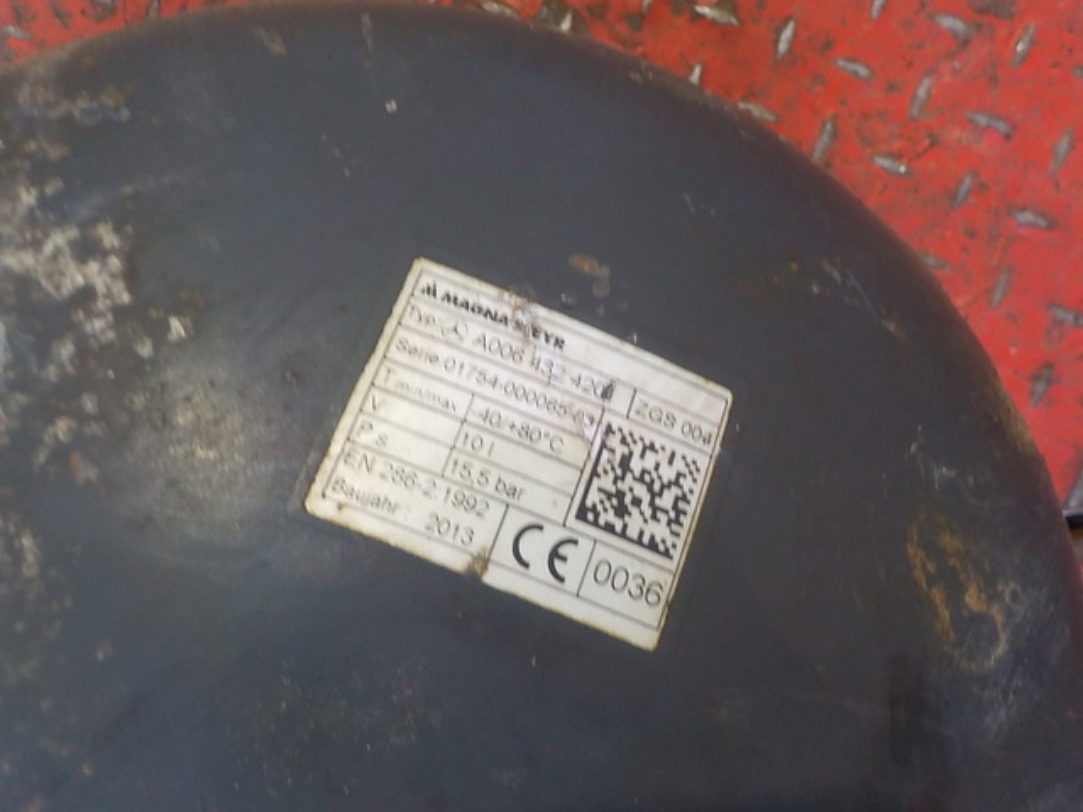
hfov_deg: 60.0
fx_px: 939
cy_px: 406
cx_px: 542
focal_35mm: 30
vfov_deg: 46.8
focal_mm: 4.1
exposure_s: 1/30
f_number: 3.3
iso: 220
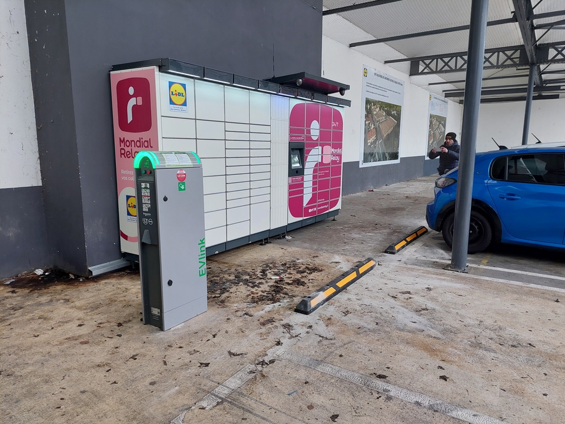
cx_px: 282
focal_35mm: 24
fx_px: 392
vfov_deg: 56.8
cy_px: 212
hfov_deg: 71.6
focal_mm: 5.23
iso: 50
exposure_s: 1/50
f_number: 1.8
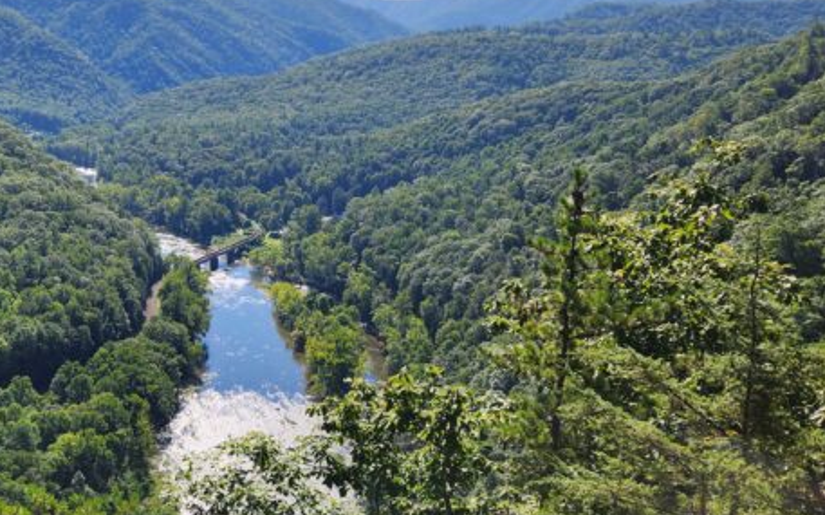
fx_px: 921
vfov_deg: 31.1
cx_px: 249
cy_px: 320
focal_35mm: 41
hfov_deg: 47.1
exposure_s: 1/1538
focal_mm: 5.4
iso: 20
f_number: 1.8
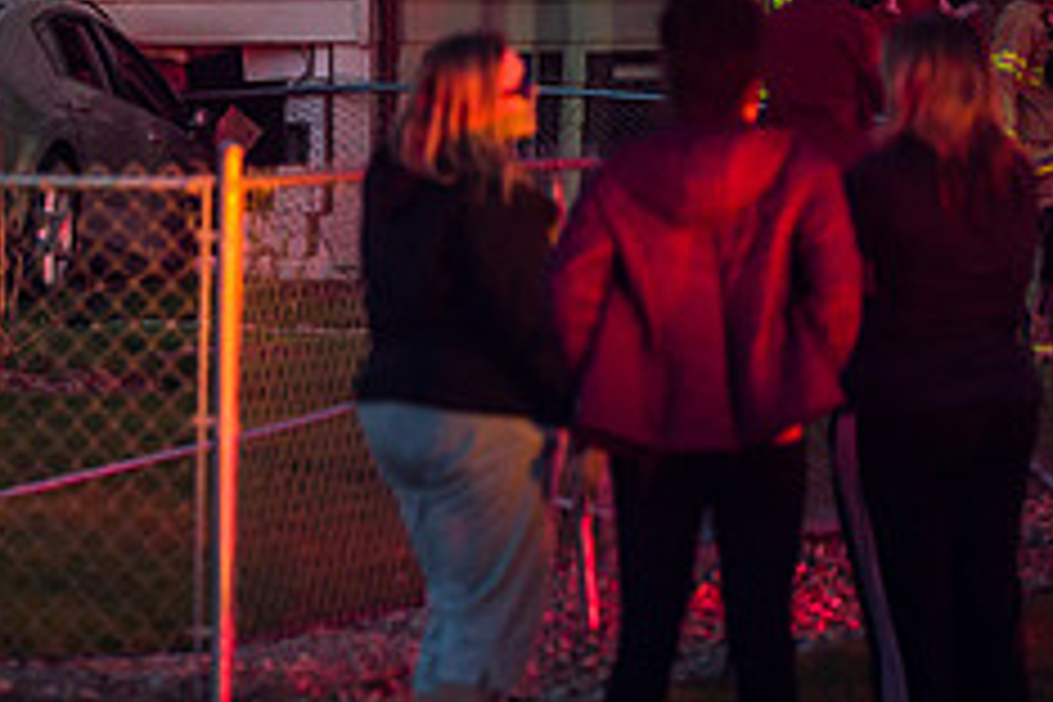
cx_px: -74
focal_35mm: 349
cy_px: 199
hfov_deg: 5.9
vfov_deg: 3.9
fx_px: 10207
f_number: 2.8
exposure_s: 1/500
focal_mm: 135
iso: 3200
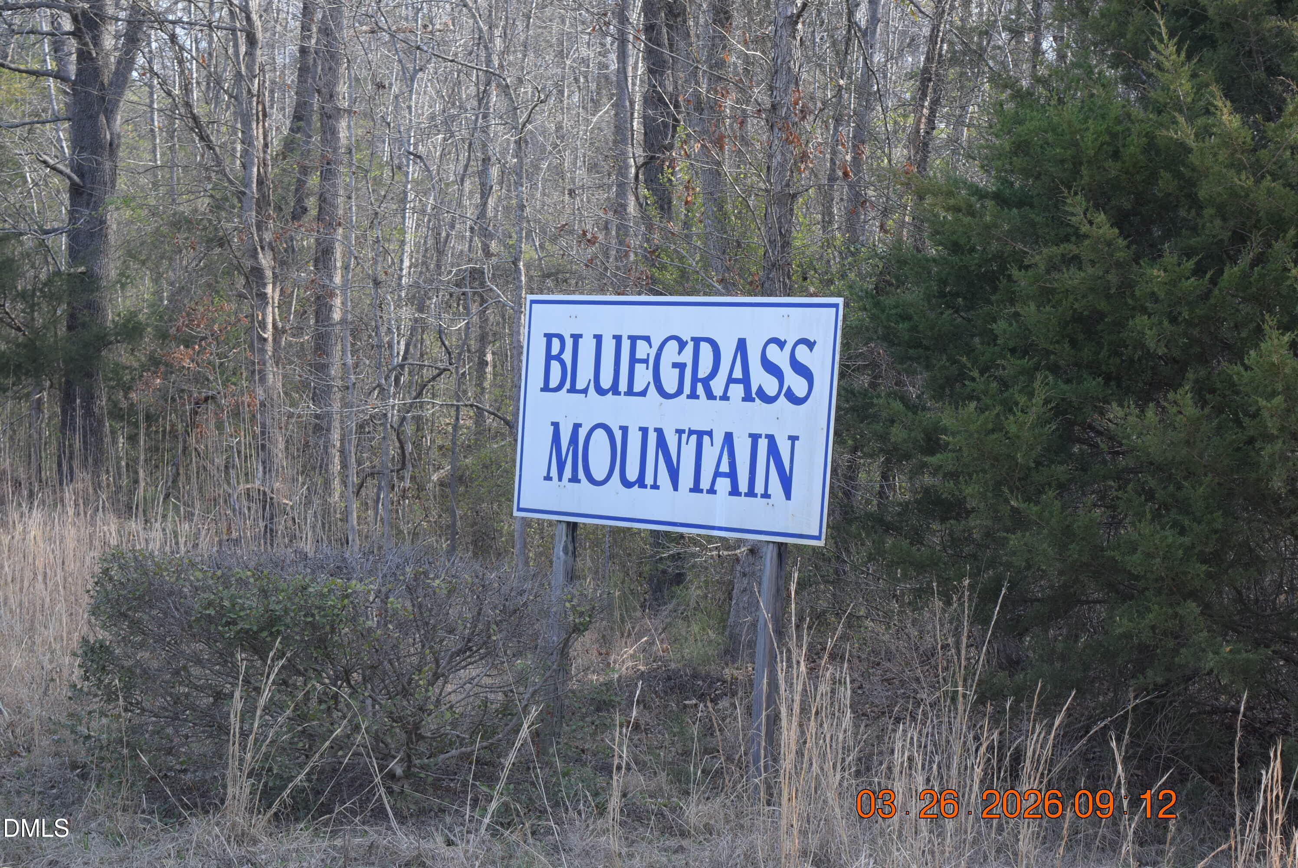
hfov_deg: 24.6
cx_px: 649
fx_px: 2977
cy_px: 434
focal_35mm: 82
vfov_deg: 16.6
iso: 400
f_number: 8
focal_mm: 55
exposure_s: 1/250
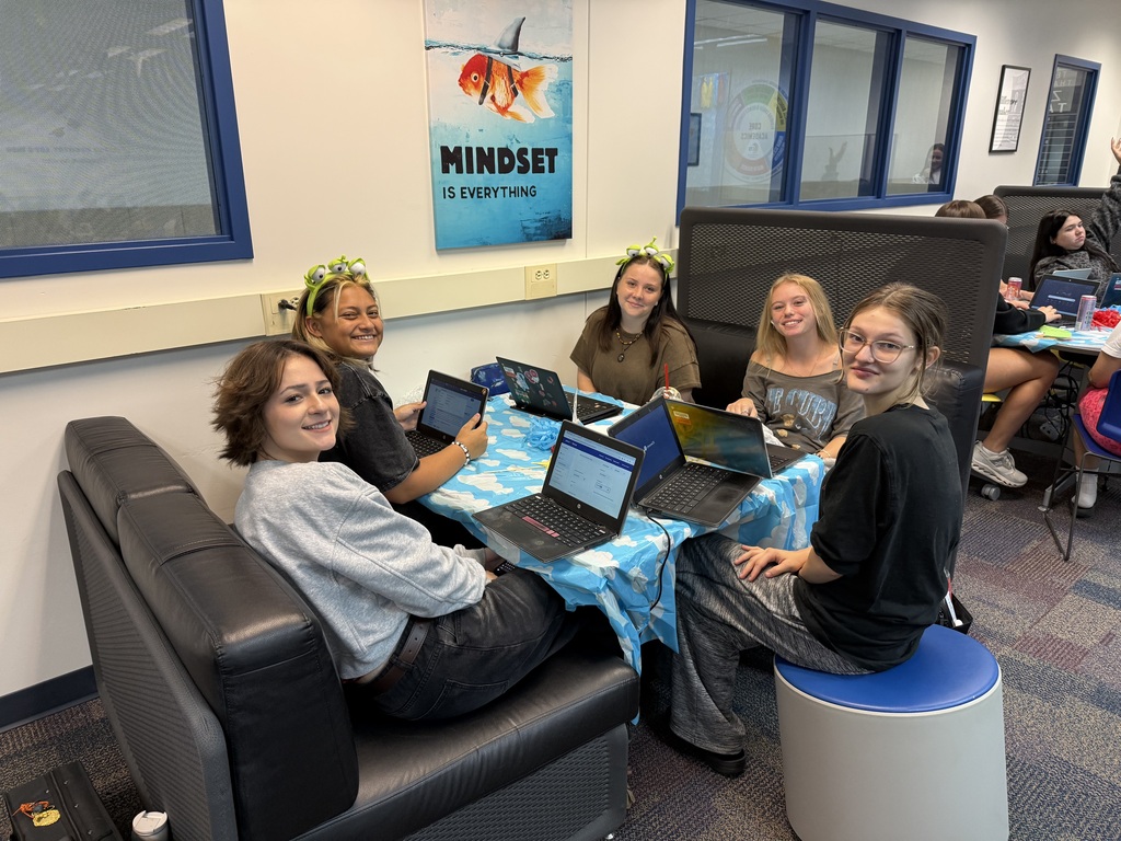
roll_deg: +0.4
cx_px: 560
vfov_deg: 56.8
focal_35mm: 24
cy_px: 420
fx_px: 777
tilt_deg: -17.4
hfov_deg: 71.6
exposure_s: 1/60
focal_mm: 6.76
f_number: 1.78
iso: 200
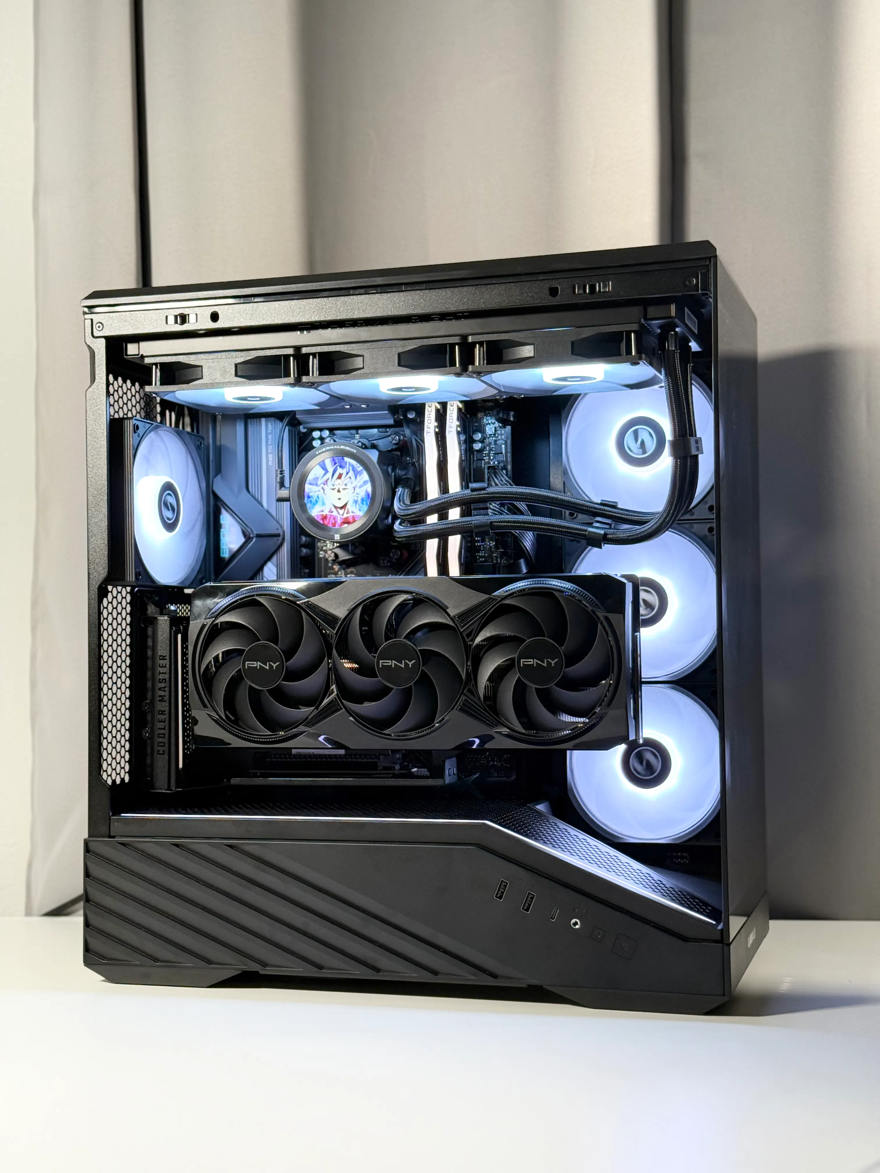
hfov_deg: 30.3
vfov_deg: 39.7
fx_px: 1627
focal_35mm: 48
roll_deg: +0.1
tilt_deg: +1.4
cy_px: 586
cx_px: 440
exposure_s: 1/60
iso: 125
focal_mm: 6.76
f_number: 1.78
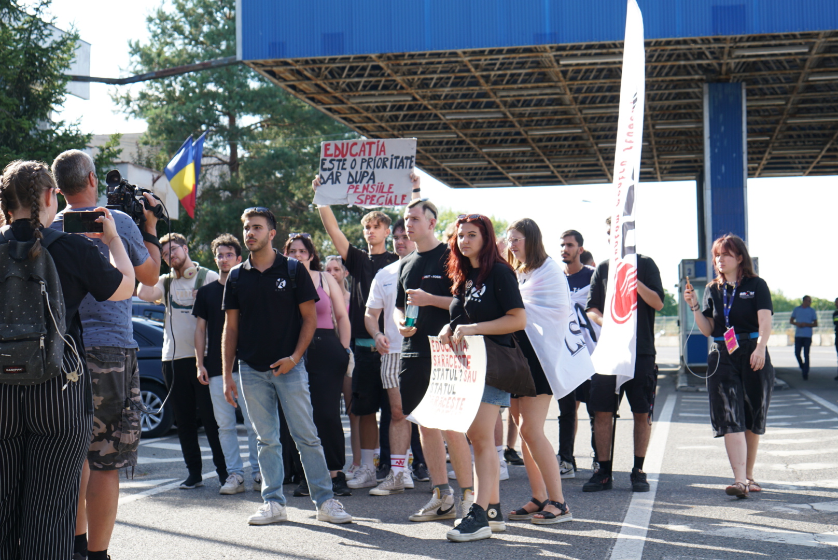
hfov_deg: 32.9
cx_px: 419
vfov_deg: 22.3
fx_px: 1421
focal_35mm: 61
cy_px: 280
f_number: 4
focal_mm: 41
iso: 100
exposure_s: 1/250
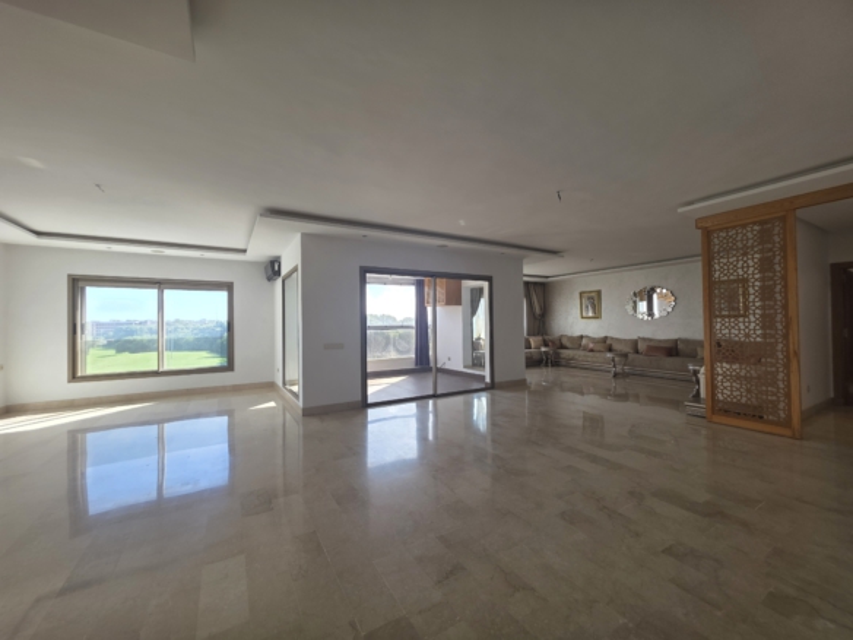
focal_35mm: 13
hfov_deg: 106.2
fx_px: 320
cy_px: 320
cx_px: 426
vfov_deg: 89.9
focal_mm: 2.2
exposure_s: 1/112
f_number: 1.9
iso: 20
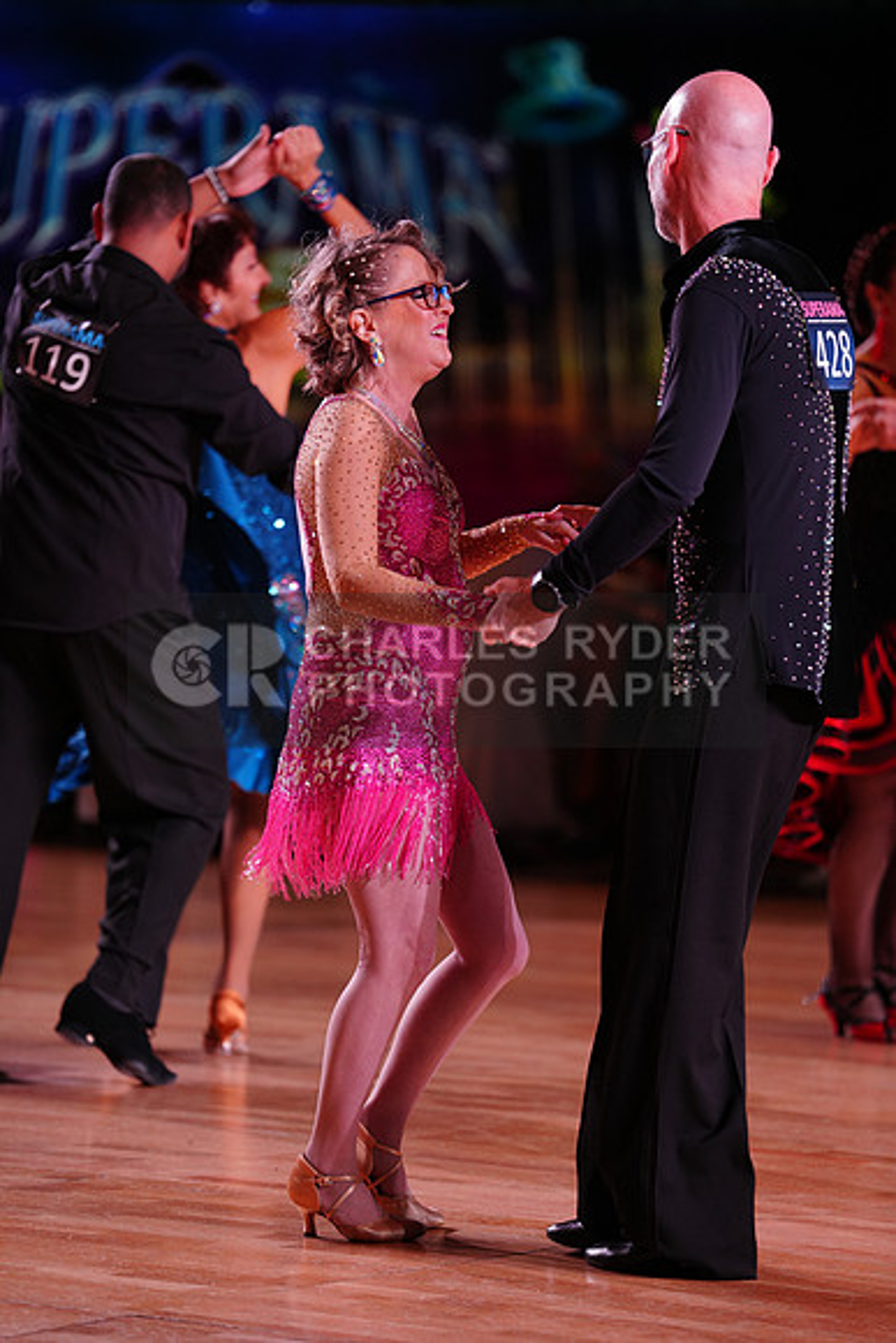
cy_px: 672
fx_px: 6529
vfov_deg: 11.7
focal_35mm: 175
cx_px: 448
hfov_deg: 7.9
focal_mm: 175
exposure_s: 1/250
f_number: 2.8
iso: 640
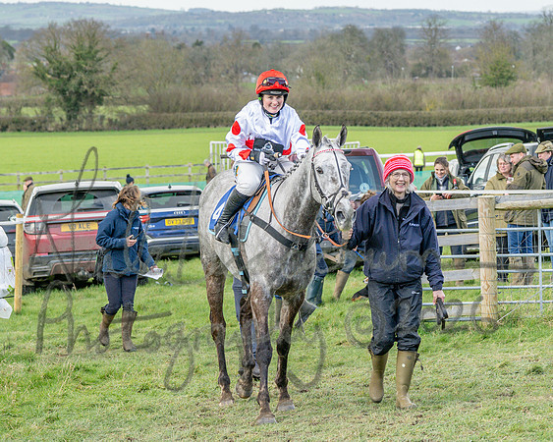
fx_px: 2874
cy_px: 183
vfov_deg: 8.8
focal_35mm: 176
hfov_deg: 11.0
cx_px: 315
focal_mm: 77
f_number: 4
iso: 400
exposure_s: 1/640
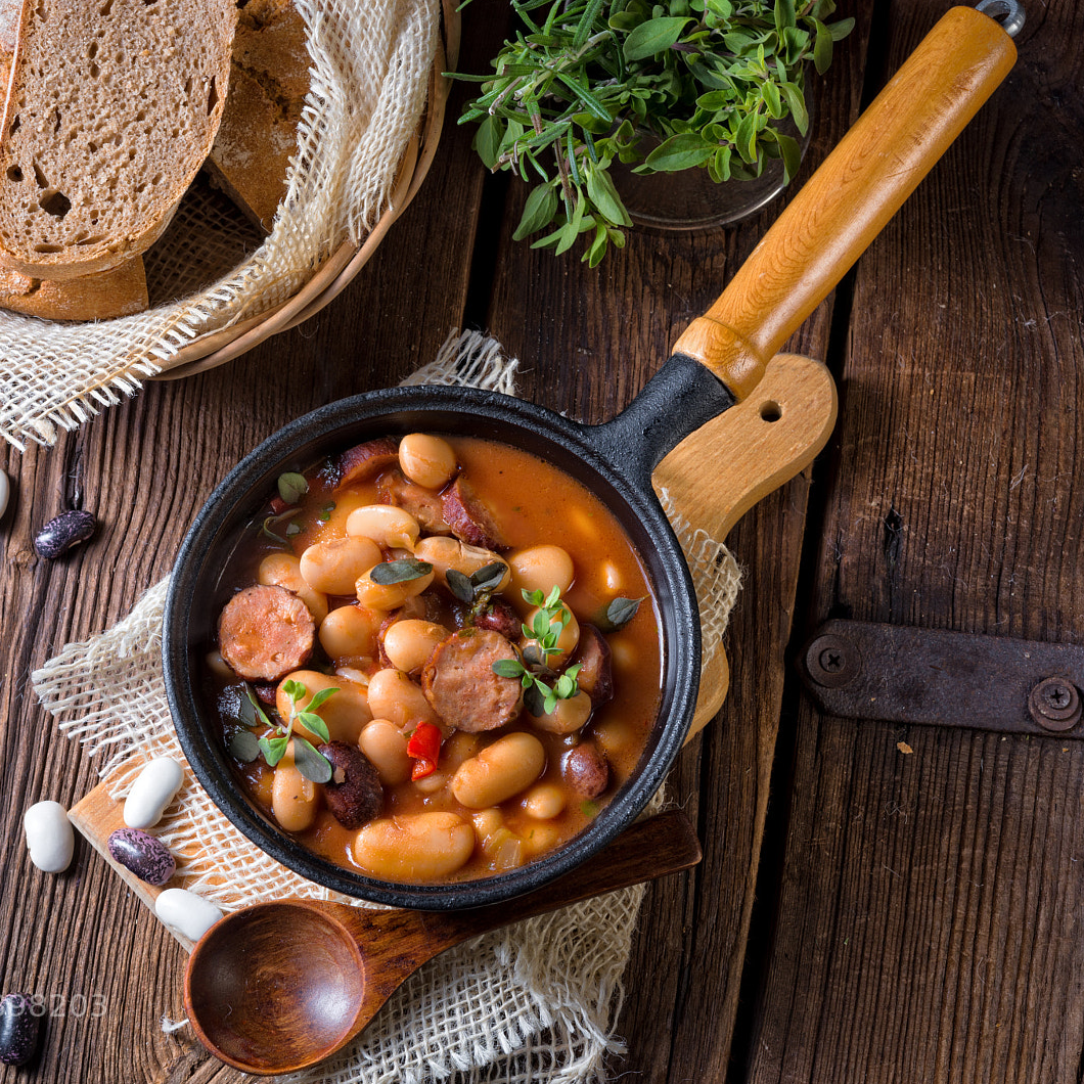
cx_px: 391
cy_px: 540
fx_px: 2728
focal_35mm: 77
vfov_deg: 22.5
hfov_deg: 22.4
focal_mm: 60
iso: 64
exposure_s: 1/160
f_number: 14
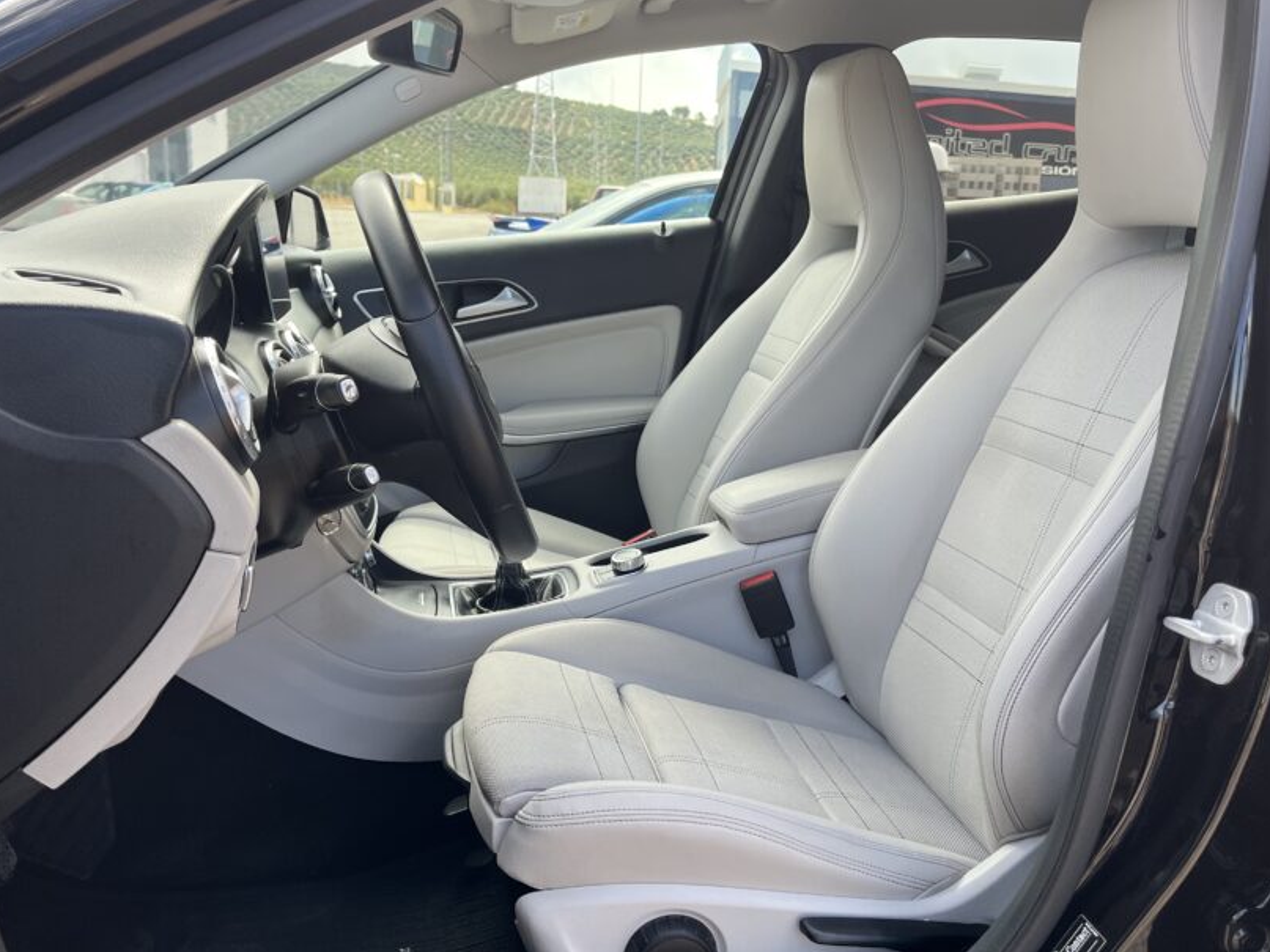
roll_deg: -1.6
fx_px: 1211
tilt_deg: -10.9
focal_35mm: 33
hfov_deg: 55.4
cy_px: 526
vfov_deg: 42.9
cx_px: 622
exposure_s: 1/457
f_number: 1.6
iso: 50
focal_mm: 5.1
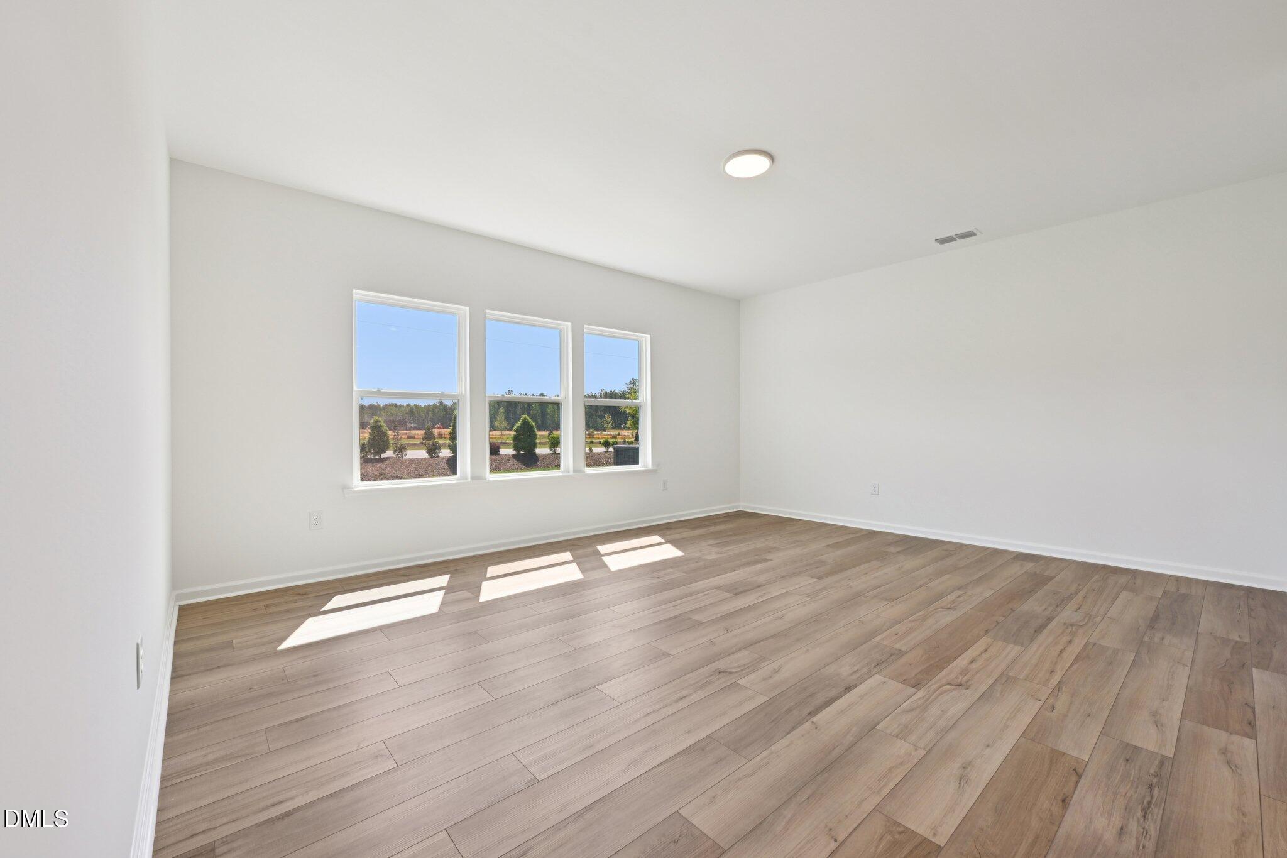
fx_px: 500
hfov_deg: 104.3
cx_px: 644
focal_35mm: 14
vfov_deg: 81.2
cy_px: 429
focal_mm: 14
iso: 100
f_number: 8
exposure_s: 1/160
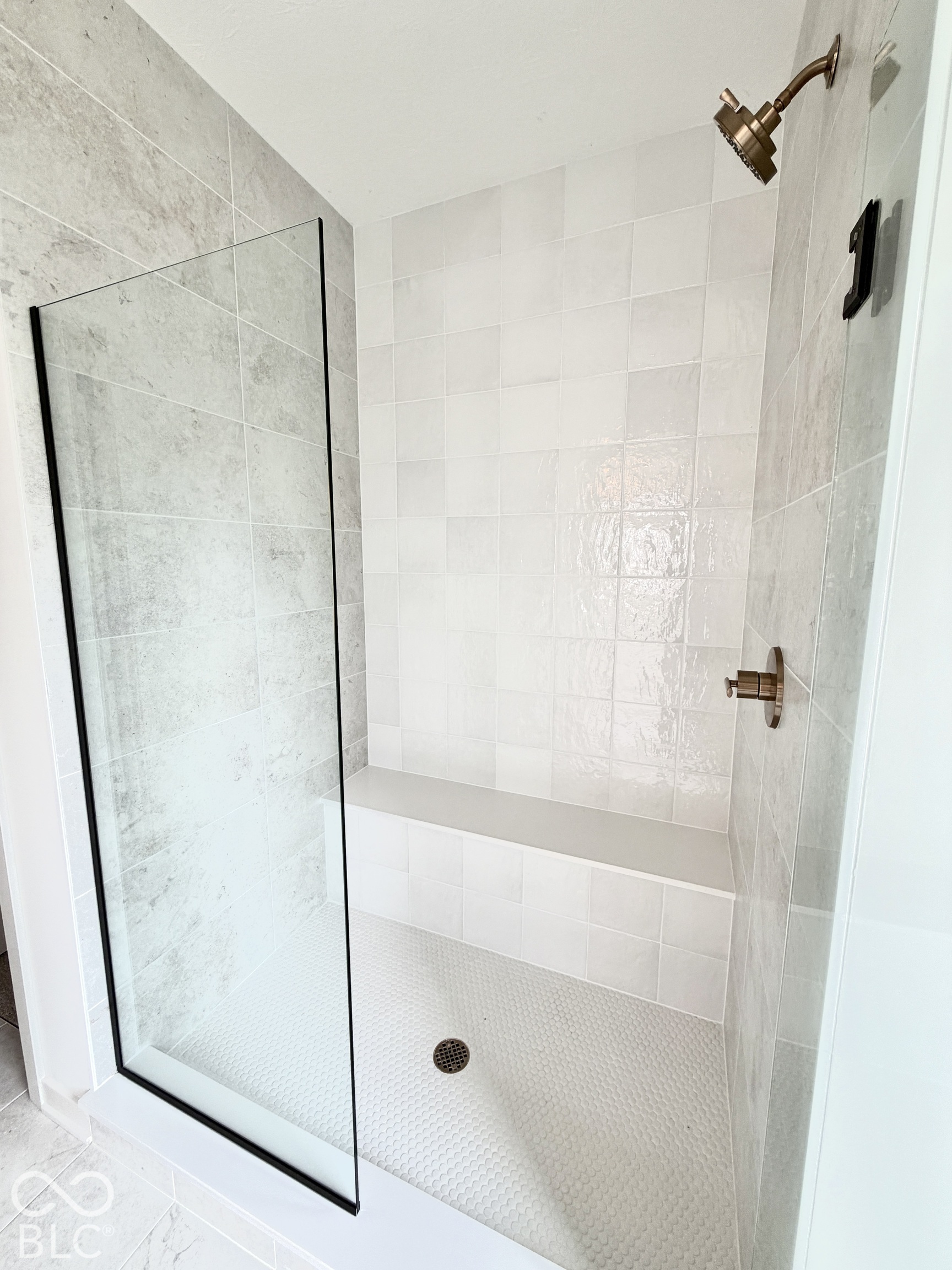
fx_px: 513
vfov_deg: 102.1
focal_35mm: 14
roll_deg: -0.8
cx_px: 476
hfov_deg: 85.7
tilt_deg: -8.2
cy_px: 635
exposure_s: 1/120
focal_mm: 2.22
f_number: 2.2
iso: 160
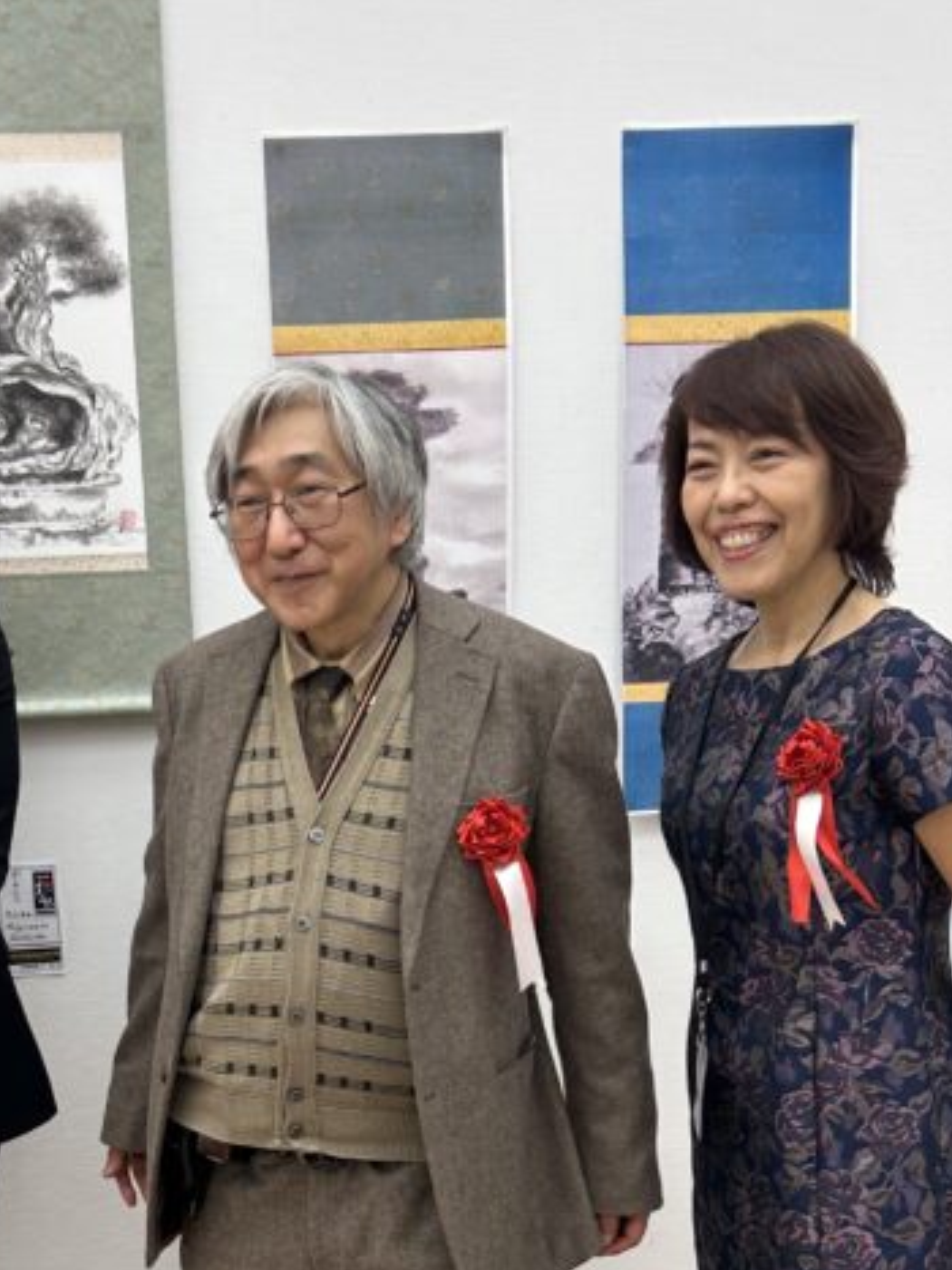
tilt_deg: -12.0
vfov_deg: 32.6
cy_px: 1061
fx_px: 2091
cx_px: 272
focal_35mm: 57
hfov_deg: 25.4
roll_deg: +1.4
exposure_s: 1/100
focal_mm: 5.7
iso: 64
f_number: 1.5
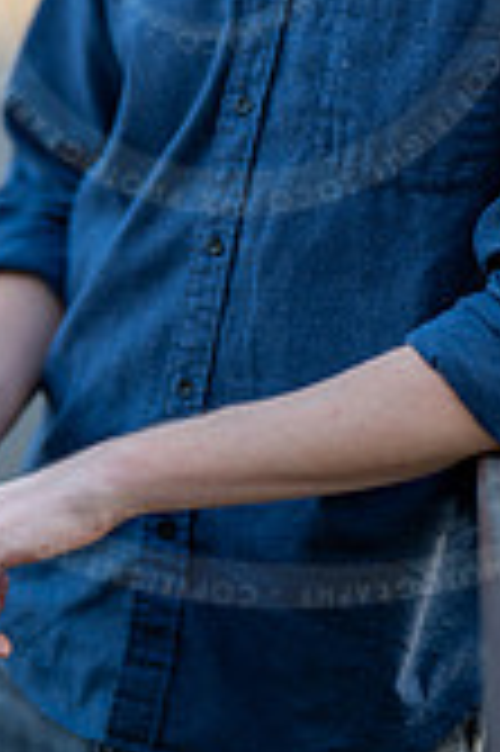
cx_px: 248
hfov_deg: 6.0
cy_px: 23
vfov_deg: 8.9
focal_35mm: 229
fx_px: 4780
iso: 125
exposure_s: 1/640
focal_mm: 85
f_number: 1.2
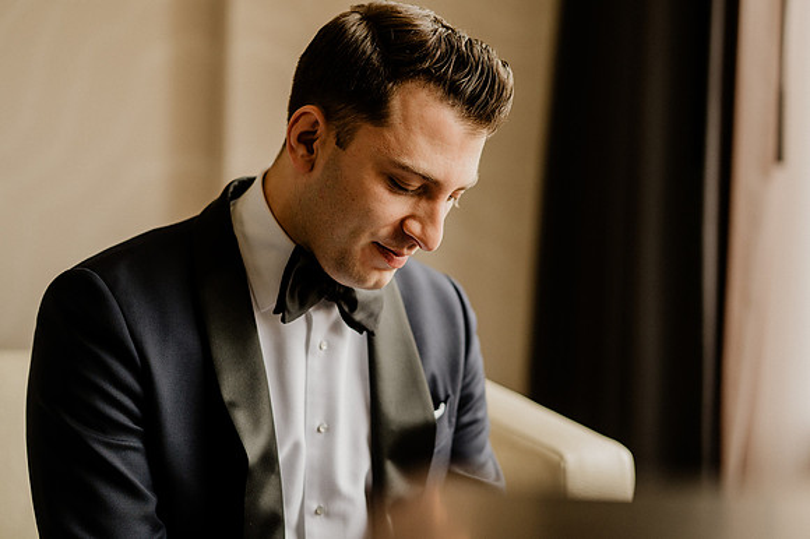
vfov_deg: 13.0
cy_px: 270
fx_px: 2361
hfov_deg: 19.5
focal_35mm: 105
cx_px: 405
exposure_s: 1/400
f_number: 2.5
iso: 800
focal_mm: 105
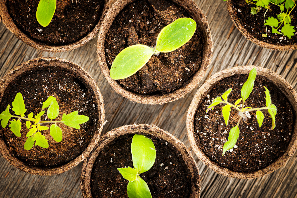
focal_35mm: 105
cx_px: 148
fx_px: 866
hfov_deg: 19.5
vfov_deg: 13.0
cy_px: 99
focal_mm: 105
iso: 200
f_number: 10
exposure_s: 1/125
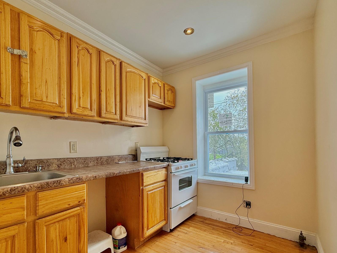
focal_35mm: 18
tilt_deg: +0.4
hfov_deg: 87.6
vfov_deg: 71.2
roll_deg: +0.4
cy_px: 145
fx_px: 175
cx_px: 155
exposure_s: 1/120
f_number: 2.2
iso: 80
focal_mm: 2.22
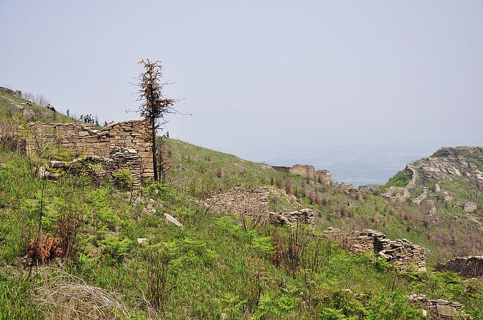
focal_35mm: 51
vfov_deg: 26.4
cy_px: 160
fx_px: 683
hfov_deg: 38.9
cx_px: 242
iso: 400
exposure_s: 1/1600
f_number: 5.6
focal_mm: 34
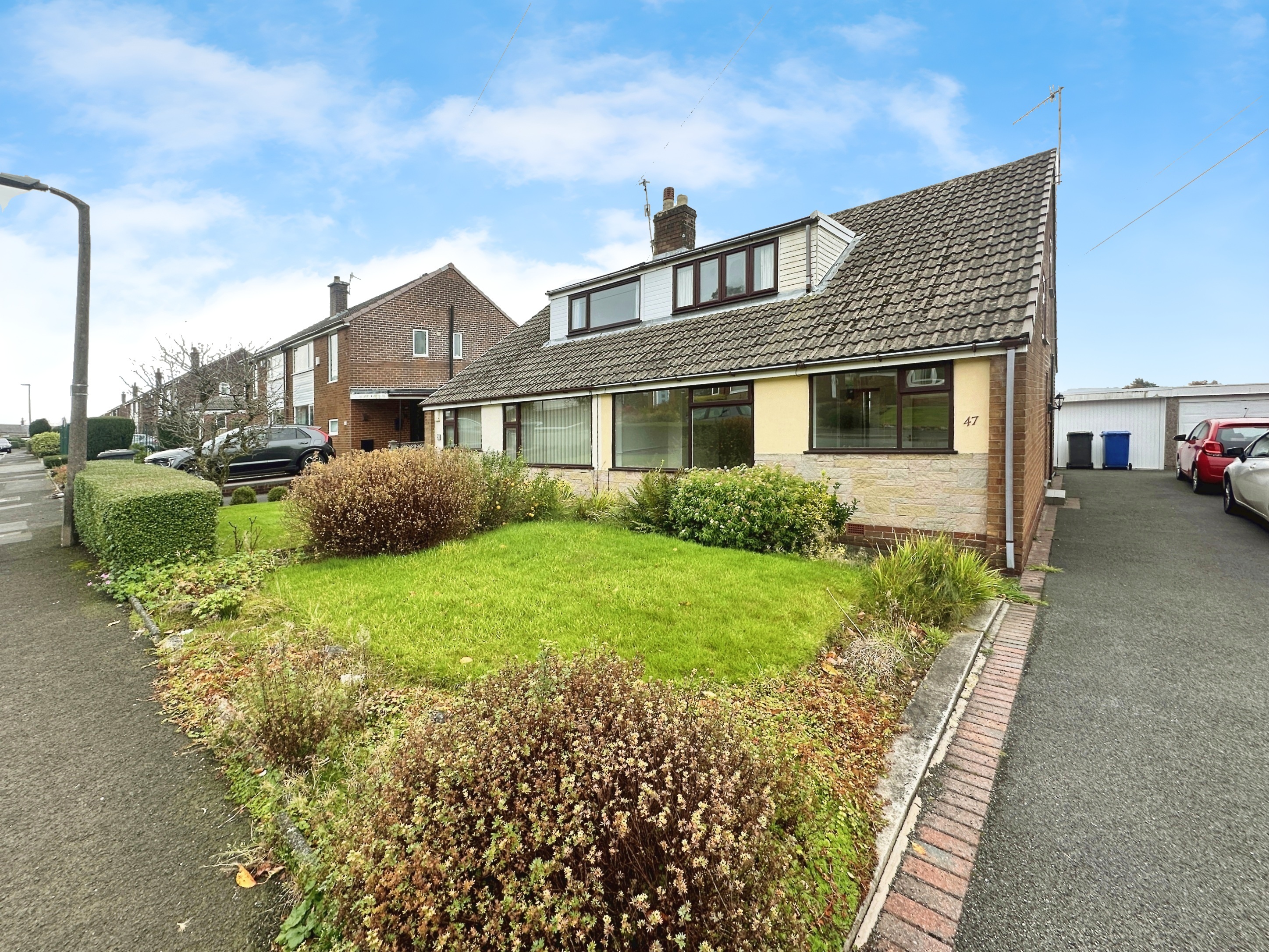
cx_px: 634
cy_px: 476
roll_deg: +2.6
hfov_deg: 102.0
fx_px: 513
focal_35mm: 14
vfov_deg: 85.7
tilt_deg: -3.1
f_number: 2.2
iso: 40
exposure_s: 1/100
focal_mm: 2.22
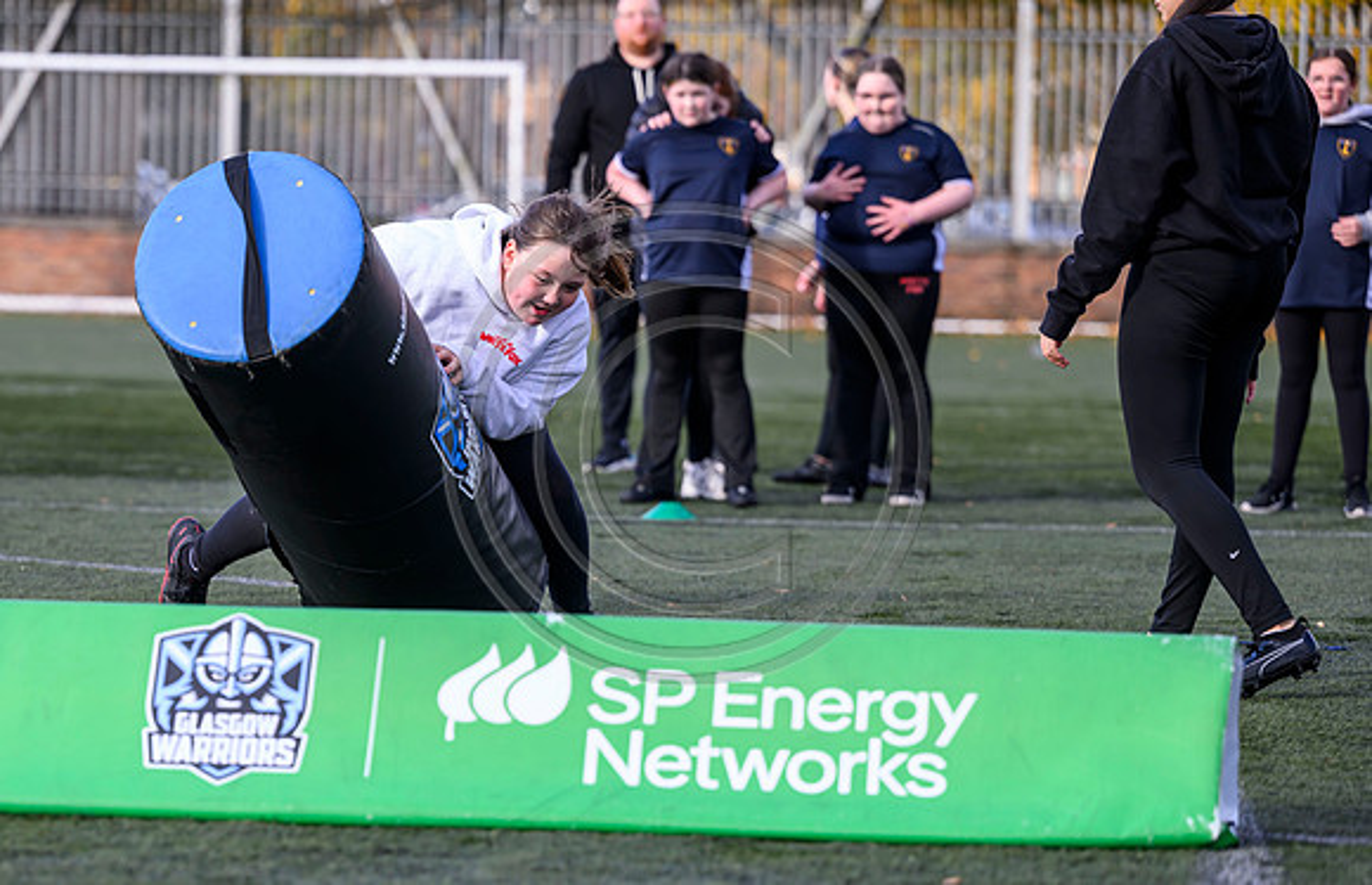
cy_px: 608
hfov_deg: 12.9
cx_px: 460
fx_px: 6077
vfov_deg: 8.3
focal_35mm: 161
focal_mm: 120
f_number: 3.2
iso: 500
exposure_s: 1/1250
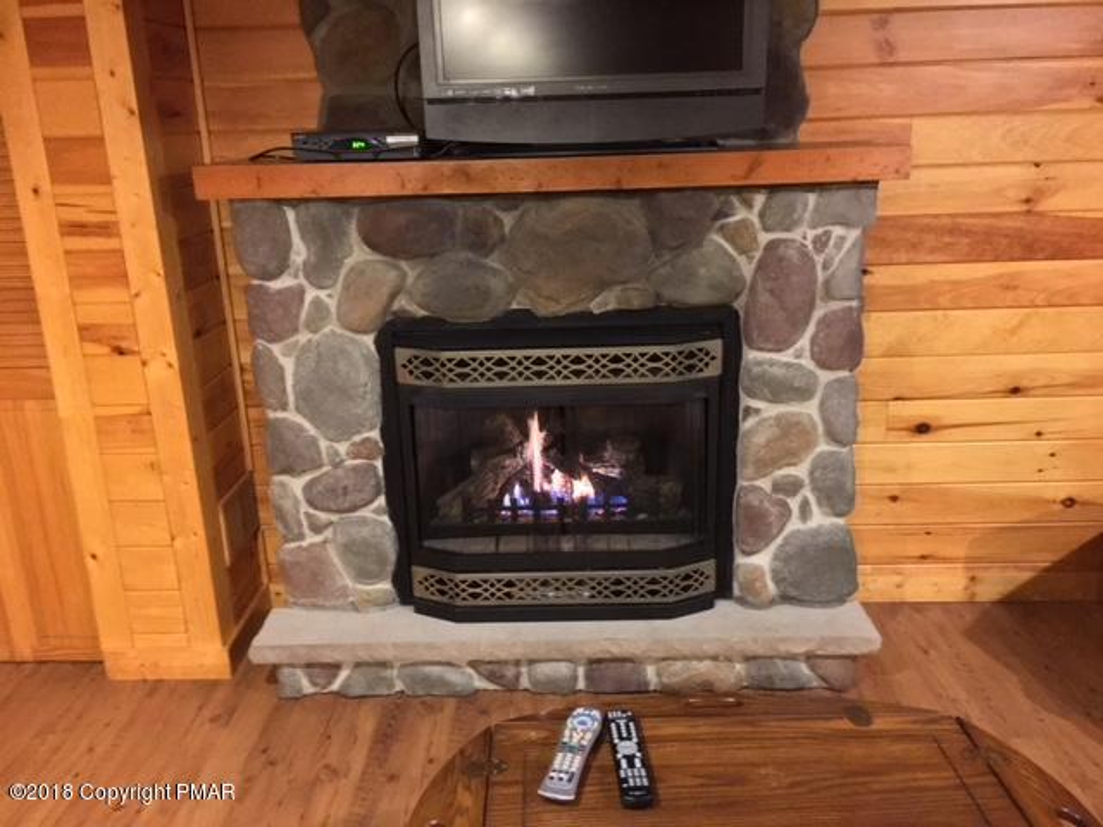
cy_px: 414
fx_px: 924
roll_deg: +2.0
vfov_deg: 48.2
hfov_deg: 61.7
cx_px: 552
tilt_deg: -17.3
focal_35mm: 29
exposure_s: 1/15
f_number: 2.2
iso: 500
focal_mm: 4.15
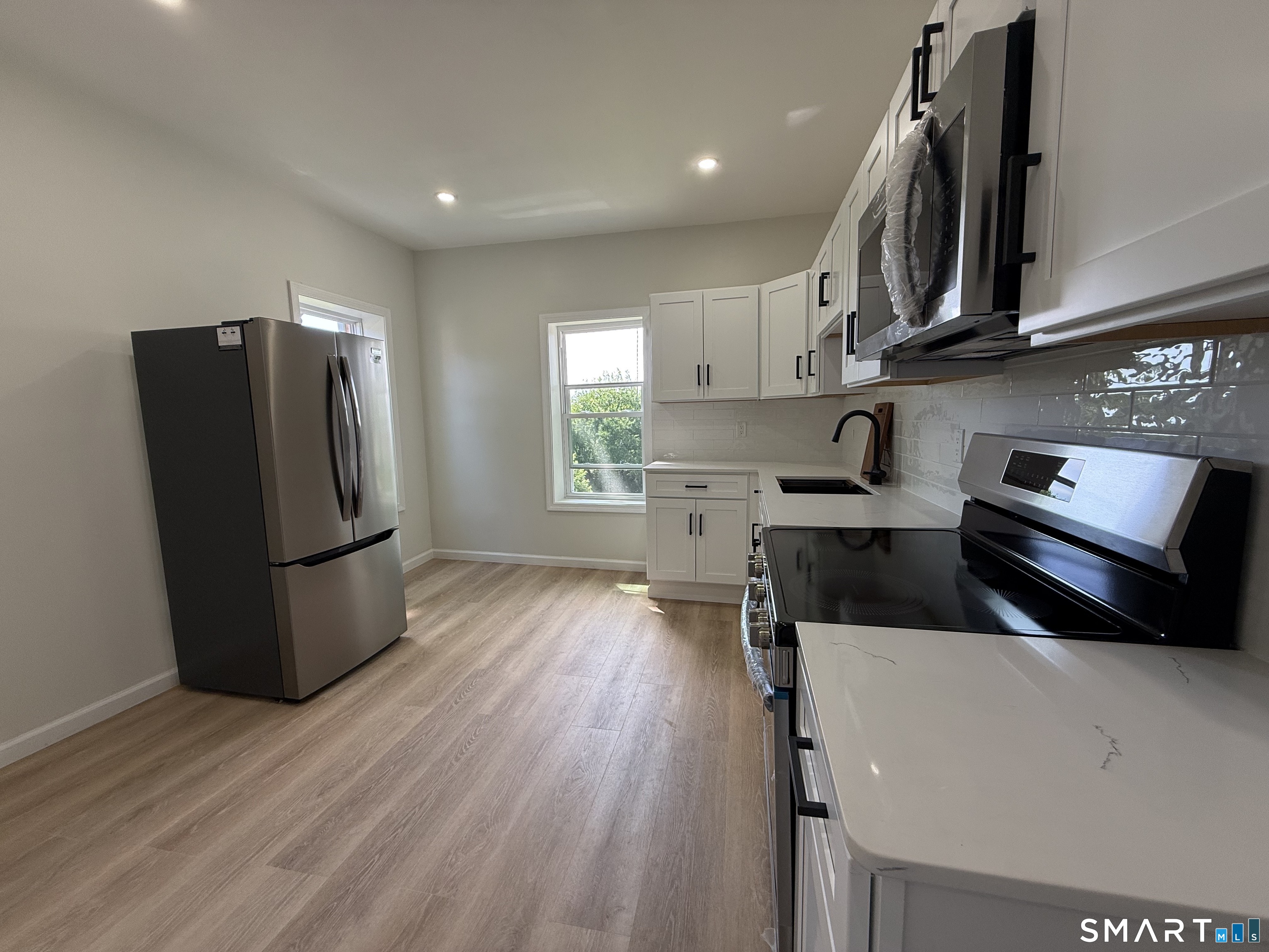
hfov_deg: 102.1
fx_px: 513
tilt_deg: -6.8
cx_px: 634
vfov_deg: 85.7
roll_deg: +0.2
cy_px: 476
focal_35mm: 14
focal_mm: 2.22
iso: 80
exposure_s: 1/99
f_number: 2.2
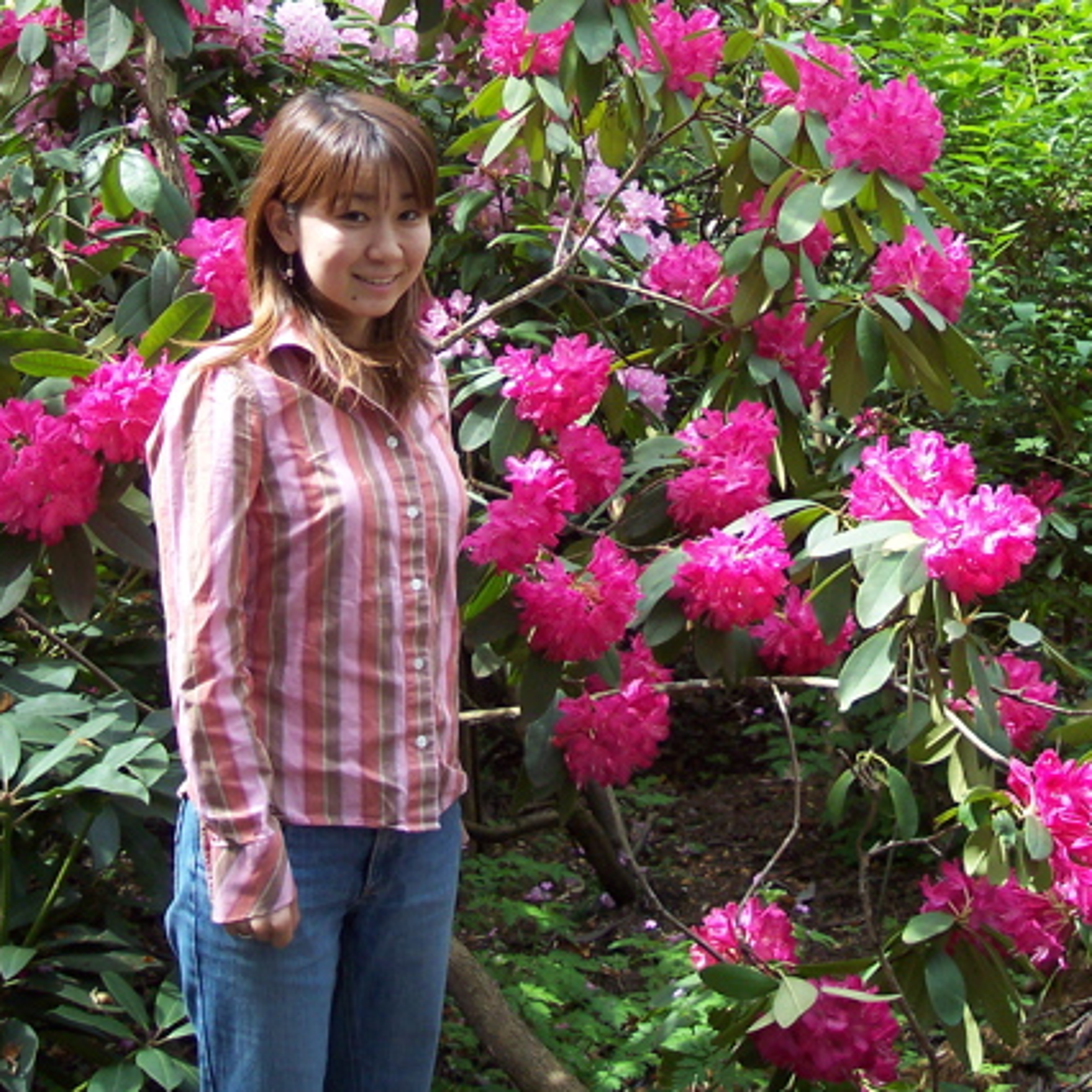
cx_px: 614
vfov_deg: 26.5
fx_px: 2248
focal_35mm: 63
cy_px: 135
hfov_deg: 27.3
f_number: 2.8
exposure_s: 1/180
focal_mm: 8
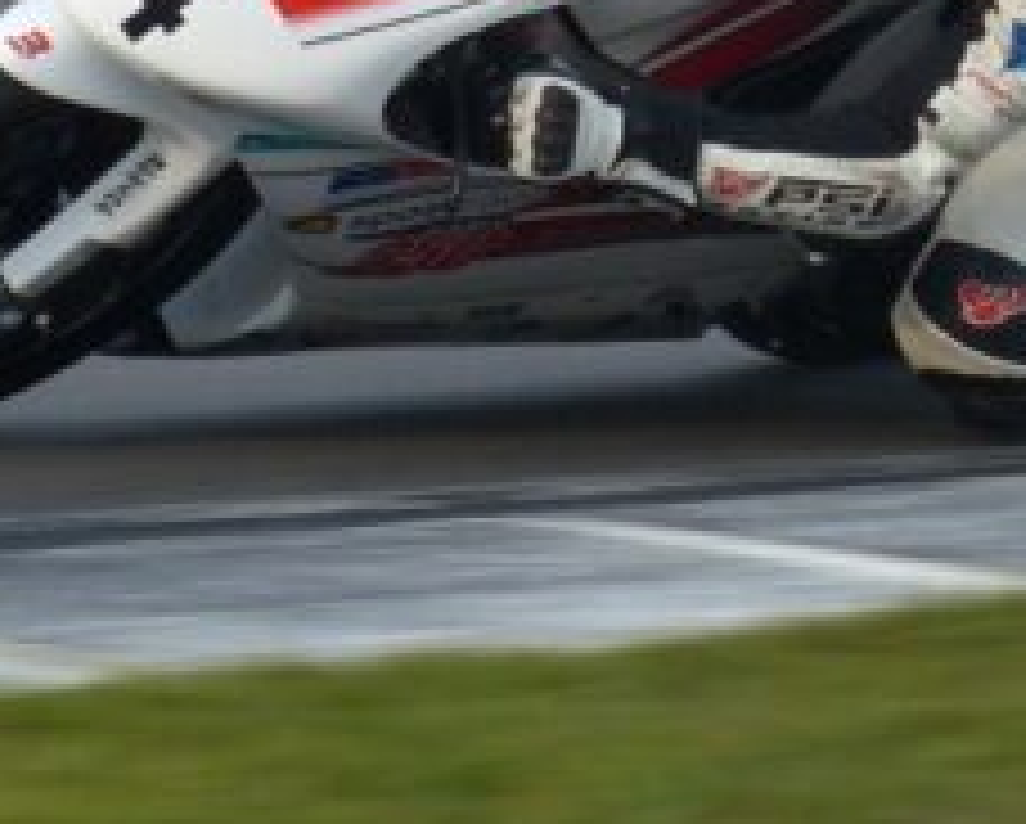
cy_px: -347
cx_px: 558
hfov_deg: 2.2
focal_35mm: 880
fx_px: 26756
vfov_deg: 1.8
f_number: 4
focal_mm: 48.3
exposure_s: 1/320
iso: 125
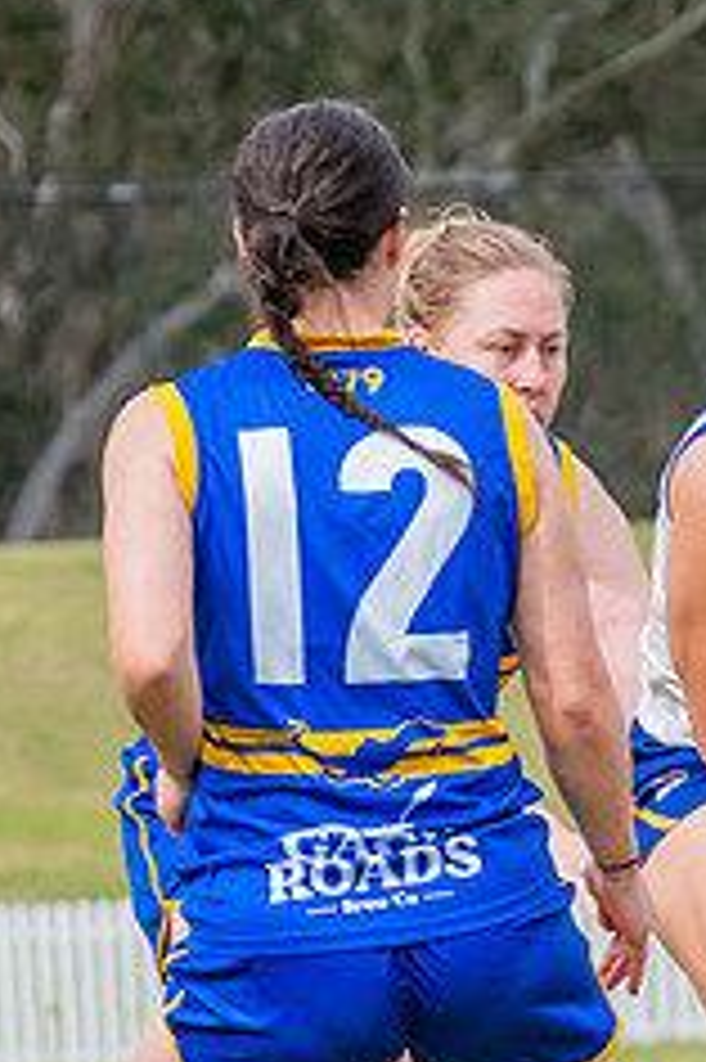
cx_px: 962
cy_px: 609
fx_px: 20885
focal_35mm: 709
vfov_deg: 2.9
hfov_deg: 1.9
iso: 800
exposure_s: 1/1250
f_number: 9
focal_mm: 170
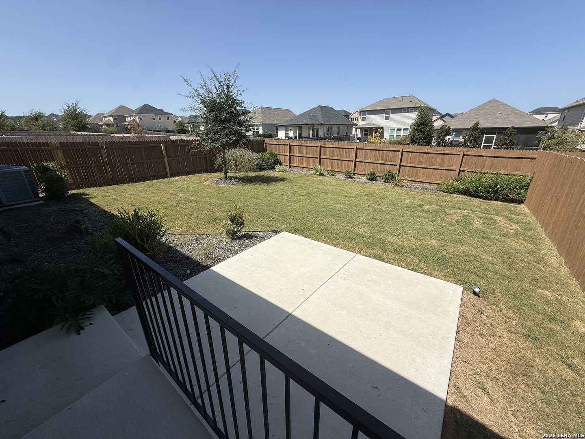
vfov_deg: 85.7
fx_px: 237
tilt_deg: -18.0
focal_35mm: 14
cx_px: 292
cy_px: 220
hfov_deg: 102.1
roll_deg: +0.9
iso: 50
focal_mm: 2.22
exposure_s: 1/3460
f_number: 2.2
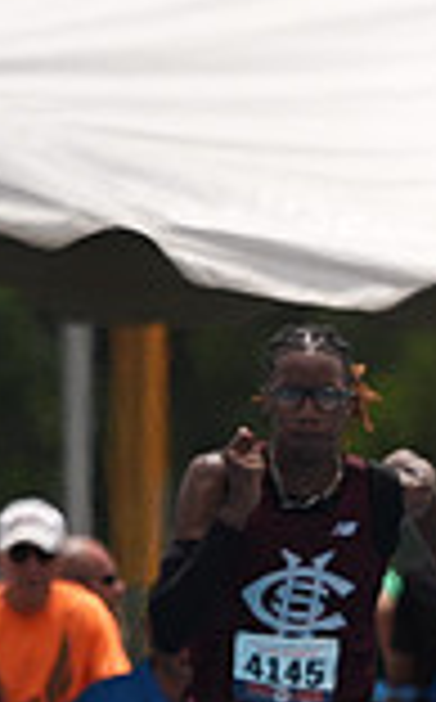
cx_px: 1268
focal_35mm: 2277
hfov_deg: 0.6
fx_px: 43451
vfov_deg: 0.9
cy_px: 583
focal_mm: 600
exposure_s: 1/3200
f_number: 6.3
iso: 500
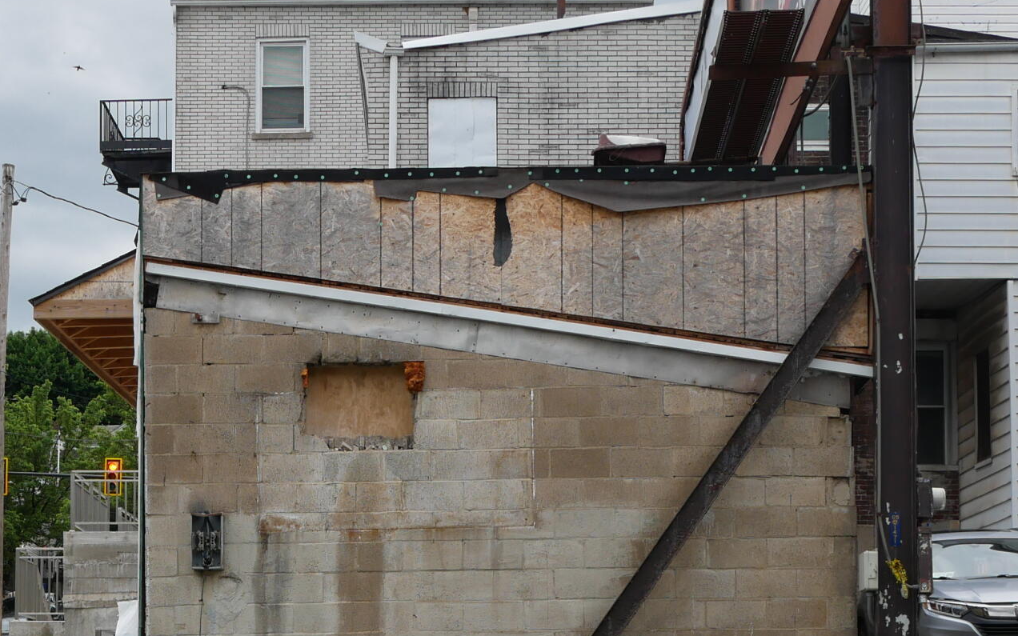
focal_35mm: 75
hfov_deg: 27.3
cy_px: 639
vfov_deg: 17.0
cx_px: 341
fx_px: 2081
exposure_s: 1/250
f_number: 5.6
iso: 200
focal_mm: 15
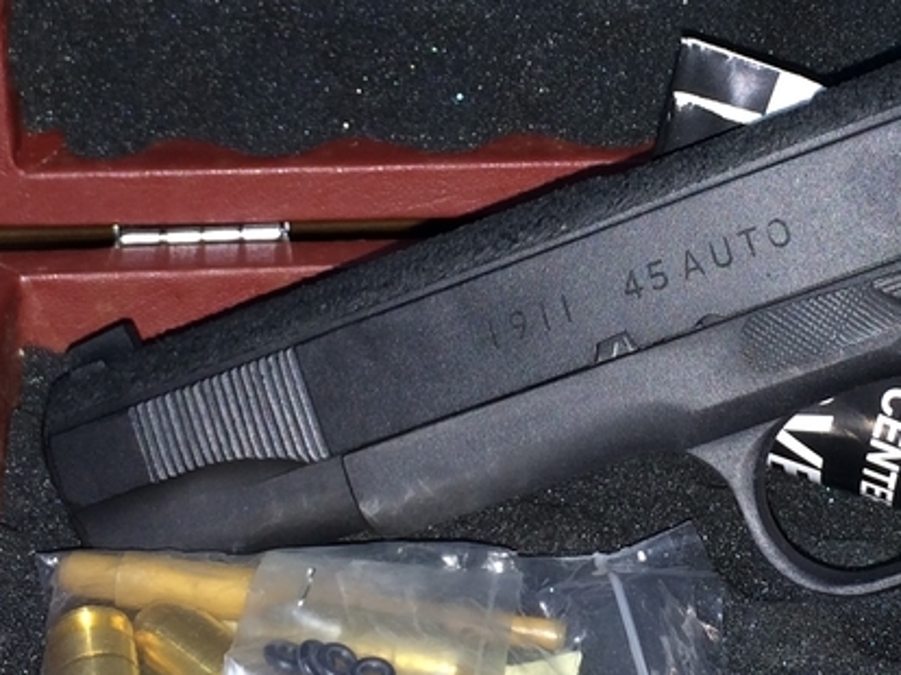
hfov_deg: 22.3
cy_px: 168
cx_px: 662
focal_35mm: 87
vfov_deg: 16.9
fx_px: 2263
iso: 40
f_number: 2.2
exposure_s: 1/17
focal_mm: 4.12
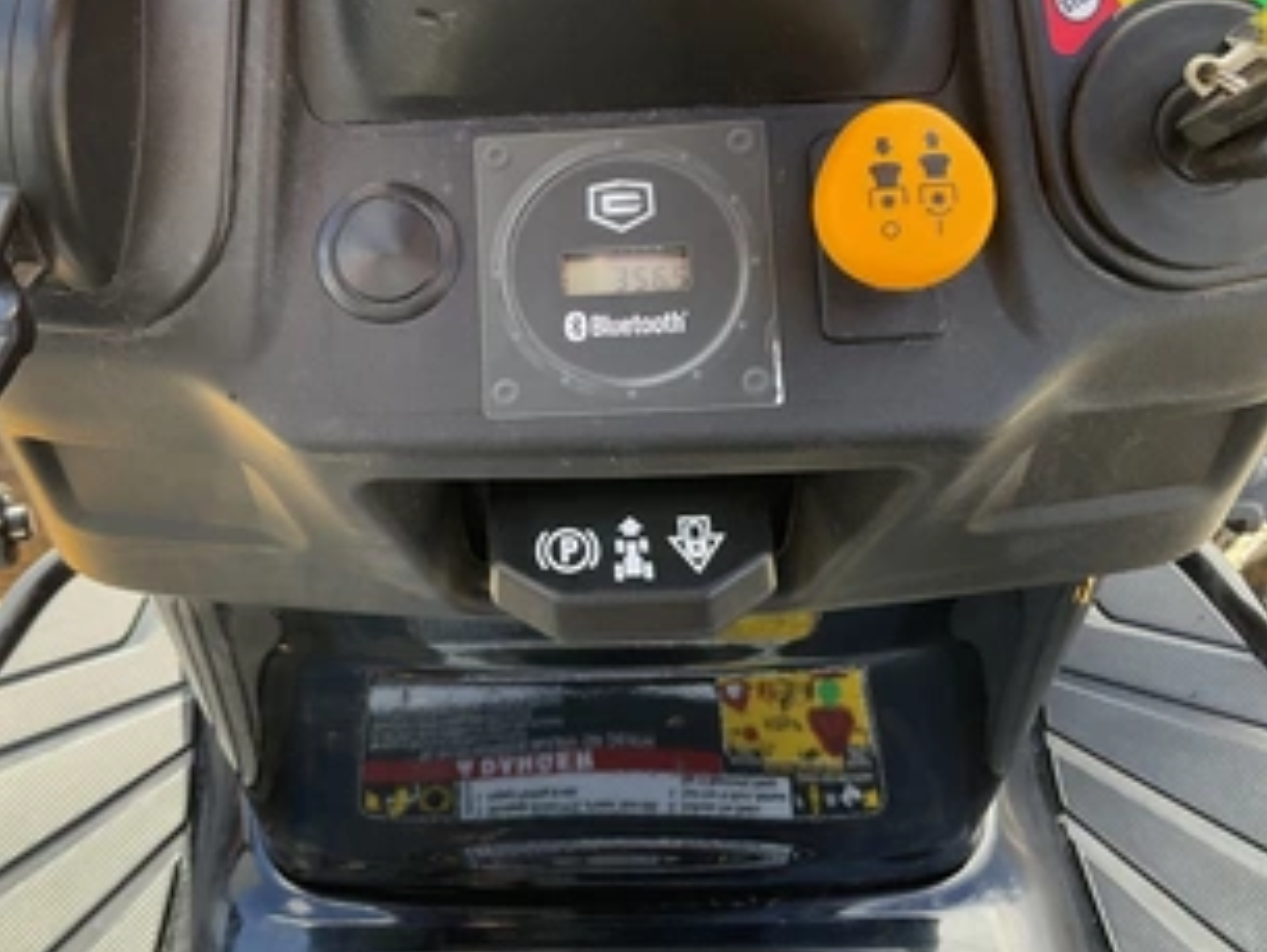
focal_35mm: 38
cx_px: 494
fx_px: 1391
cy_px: 378
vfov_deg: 37.6
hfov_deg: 48.6
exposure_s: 1/164
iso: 32
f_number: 1.8
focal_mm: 3
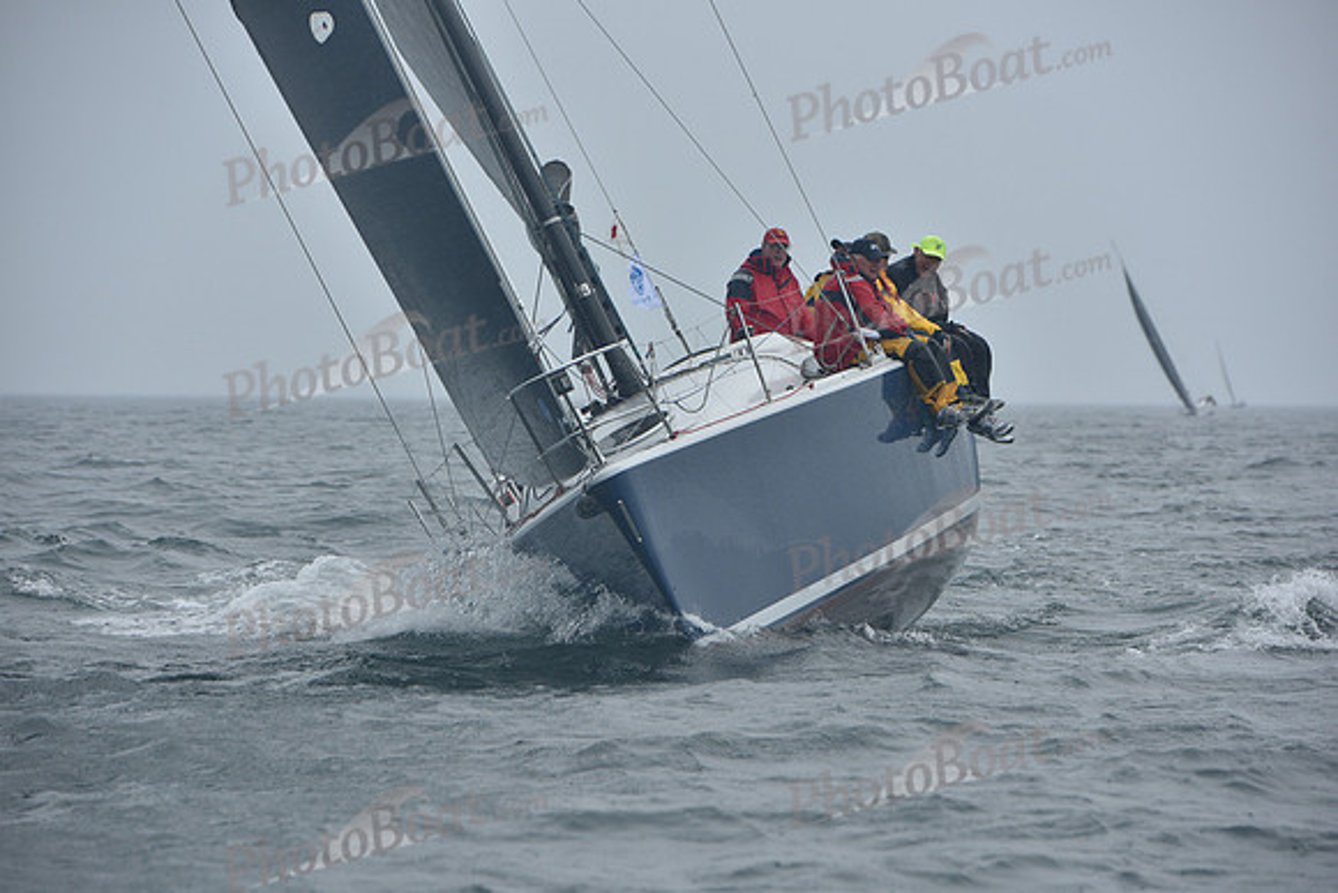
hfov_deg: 10.5
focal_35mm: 195
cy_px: 446
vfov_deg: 7.0
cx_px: 669
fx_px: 7249
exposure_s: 1/1000
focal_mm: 195
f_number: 7.1
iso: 320
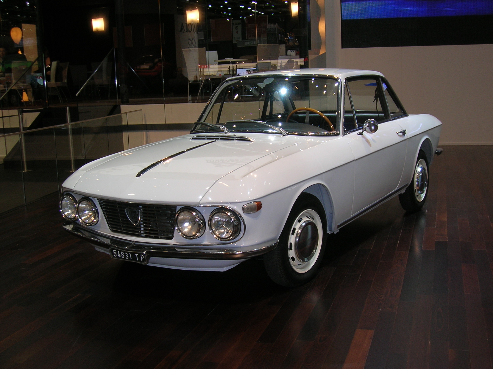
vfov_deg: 34.3
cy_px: 184
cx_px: 246
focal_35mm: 42
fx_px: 598
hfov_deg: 44.8
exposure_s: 1/30
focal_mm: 7
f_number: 3.1
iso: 50
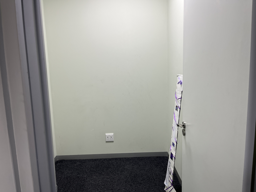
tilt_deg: -8.1
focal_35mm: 26
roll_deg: +1.9
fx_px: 192
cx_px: 128
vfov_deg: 53.1
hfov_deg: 67.3
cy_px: 96
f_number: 1.6
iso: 64
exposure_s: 1/100
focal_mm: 5.1
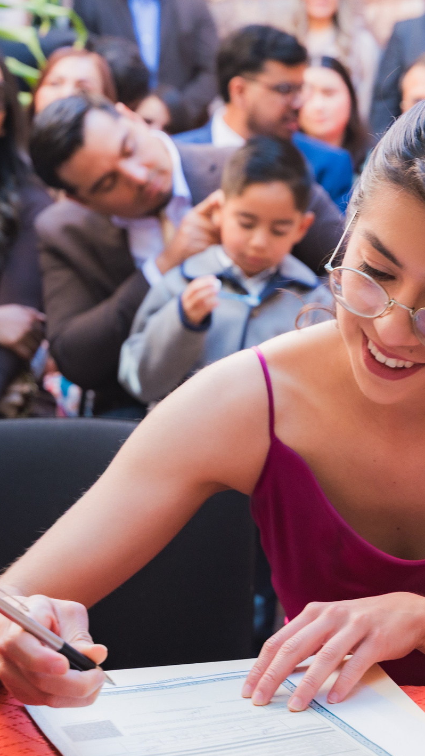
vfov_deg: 23.1
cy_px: 329
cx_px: 531
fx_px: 1842
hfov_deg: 12.8
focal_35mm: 92
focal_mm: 45
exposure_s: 1/200
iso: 640
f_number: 4.5
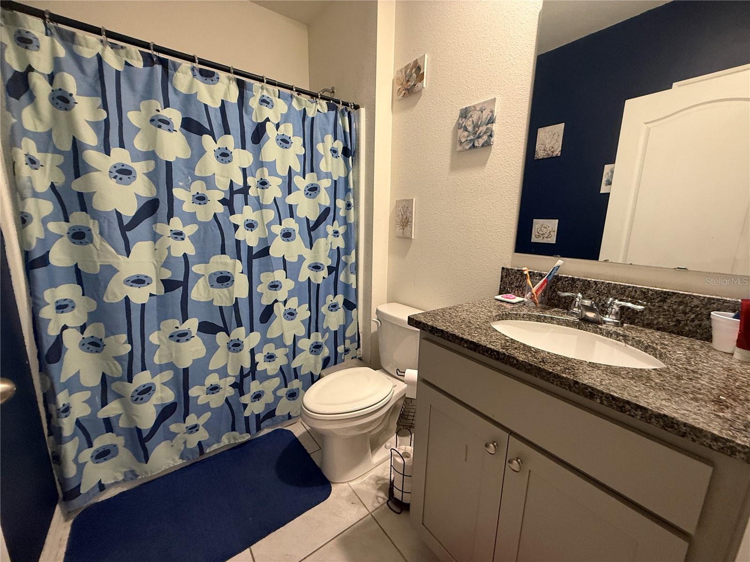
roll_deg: -1.1
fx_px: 303
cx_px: 375
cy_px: 281
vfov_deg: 85.7
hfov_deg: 102.1
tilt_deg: -11.8
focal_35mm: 14
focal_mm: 2.22
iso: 400
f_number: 2.2
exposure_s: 1/60
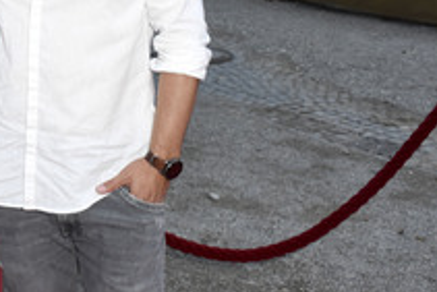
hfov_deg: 28.9
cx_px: -26
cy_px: -8
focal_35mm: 64
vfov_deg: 20.5
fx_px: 777
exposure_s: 1/60
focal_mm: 20
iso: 800
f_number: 6.3
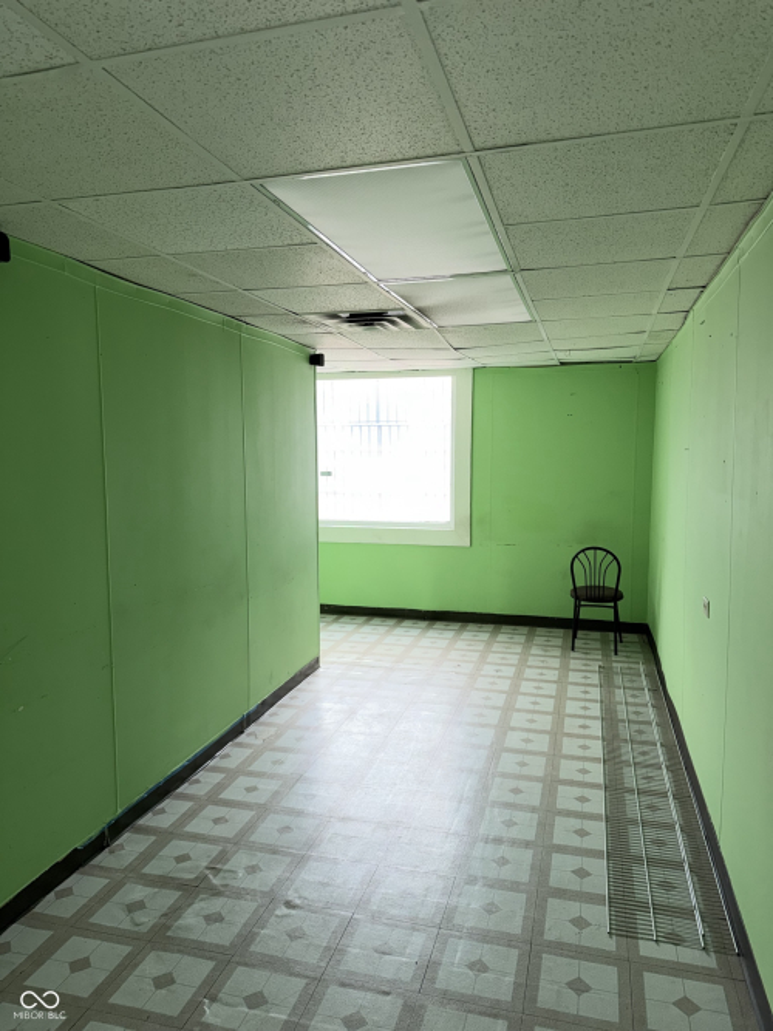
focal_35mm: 24
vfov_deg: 71.6
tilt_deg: -5.4
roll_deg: +0.1
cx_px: 386
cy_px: 516
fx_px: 715
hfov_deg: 56.8
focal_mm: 6.76
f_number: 1.78
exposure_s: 1/51
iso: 100
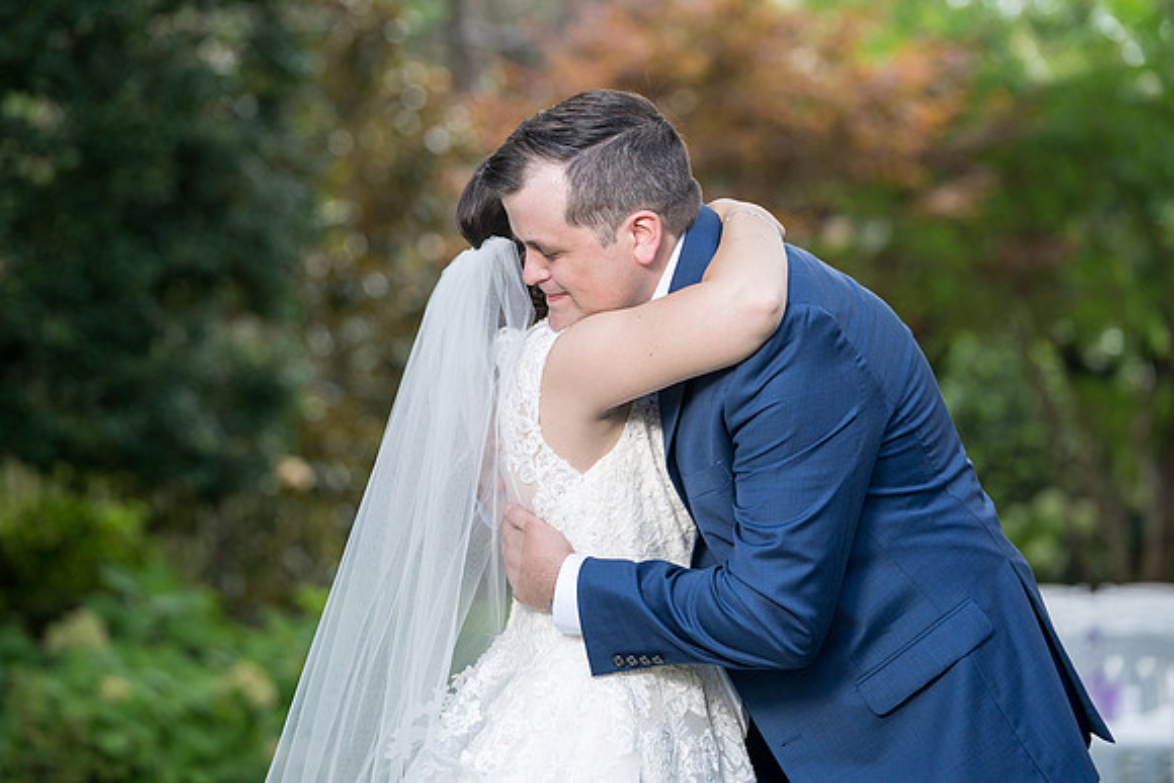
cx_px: 587
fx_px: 4762
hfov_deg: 14.1
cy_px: 392
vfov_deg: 9.4
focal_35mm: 146
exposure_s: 1/200
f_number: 4
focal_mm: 146
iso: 100
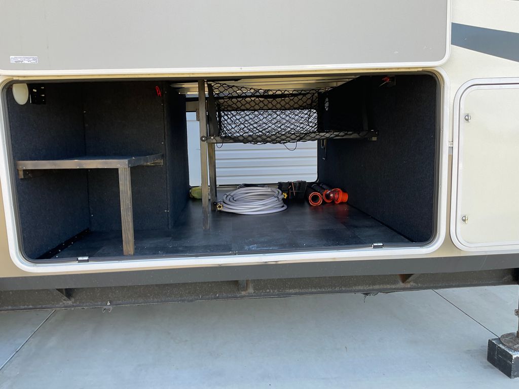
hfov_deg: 61.7
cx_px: 260
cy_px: 194
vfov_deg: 48.2
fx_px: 435
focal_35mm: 29
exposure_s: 1/120
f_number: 1.8
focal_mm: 3
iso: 20
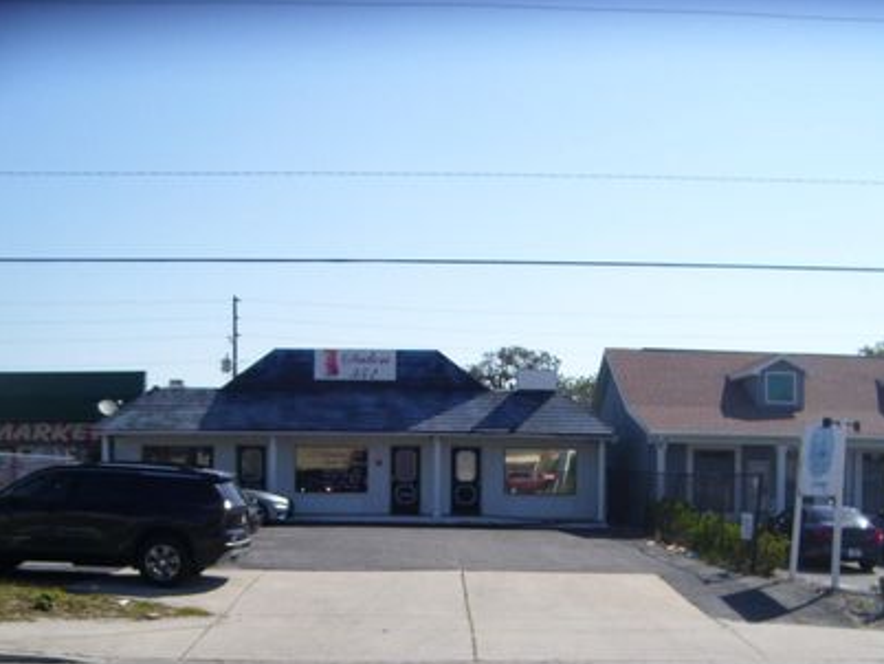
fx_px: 1175
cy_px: 408
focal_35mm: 46
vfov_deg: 31.4
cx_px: 369
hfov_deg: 41.1
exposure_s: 1/750
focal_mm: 6
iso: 80
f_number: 4.8
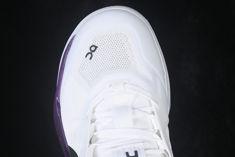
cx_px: 118
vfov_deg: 18.2
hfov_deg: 27.0
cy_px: 78
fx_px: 490
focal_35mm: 75
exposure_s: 1/80
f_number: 7.1
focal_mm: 50
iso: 160
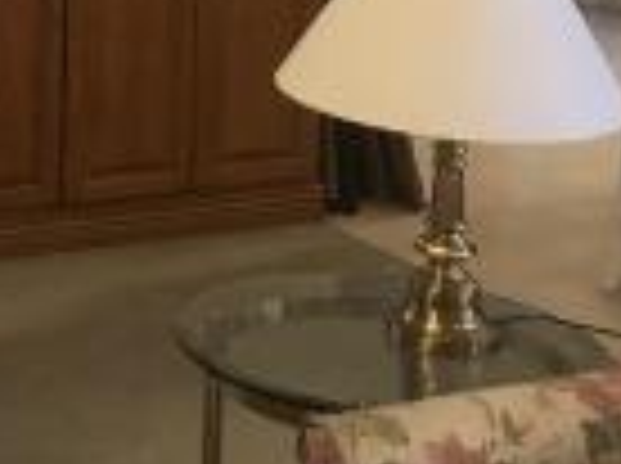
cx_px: -558
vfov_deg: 11.0
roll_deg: +1.1
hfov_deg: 13.4
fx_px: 2328
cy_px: -176
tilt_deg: -8.4
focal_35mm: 130
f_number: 1.8
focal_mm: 4
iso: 40
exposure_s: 1/24
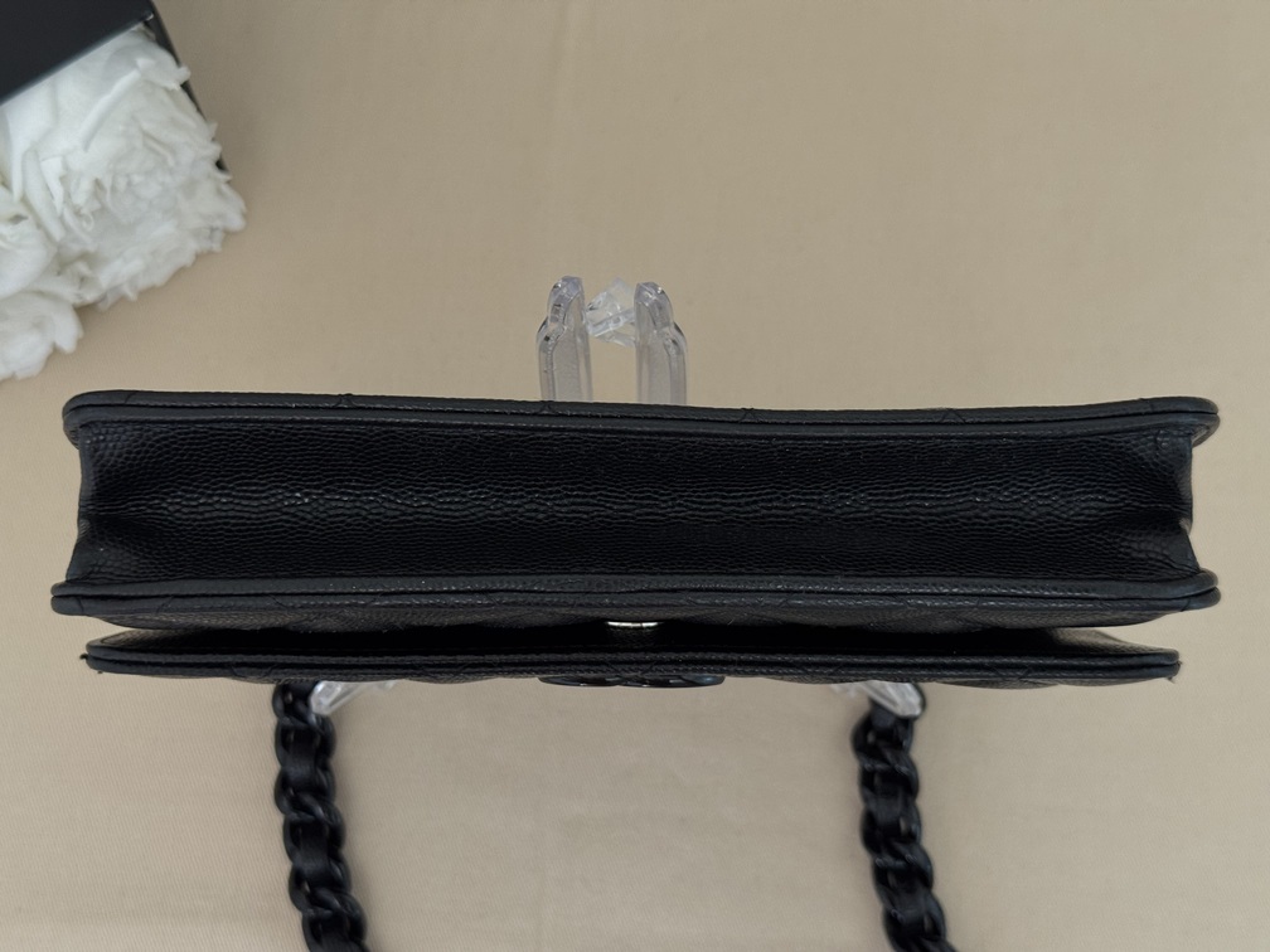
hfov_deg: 39.7
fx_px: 1761
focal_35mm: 48
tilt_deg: -75.0
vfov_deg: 30.3
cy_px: 476
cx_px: 635
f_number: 1.78
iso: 125
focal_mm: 6.76
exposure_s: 1/57
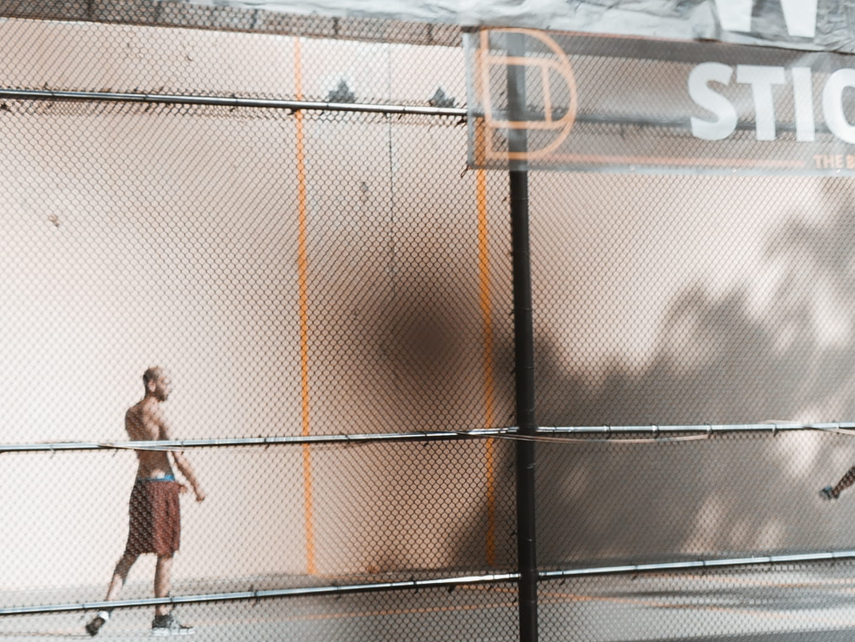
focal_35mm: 132
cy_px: 518
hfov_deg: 14.1
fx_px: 3261
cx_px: 1240
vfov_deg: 11.2
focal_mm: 20
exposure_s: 1/400
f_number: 2.5
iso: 200
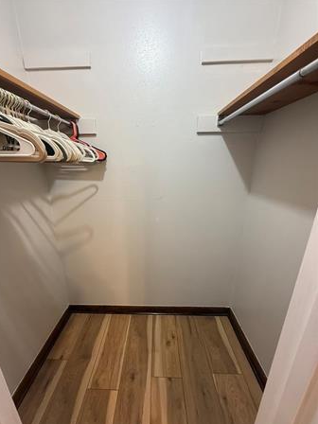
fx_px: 184
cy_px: 225
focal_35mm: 15
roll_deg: -0.2
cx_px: 149
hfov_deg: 81.6
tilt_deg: -18.5
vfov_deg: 98.0
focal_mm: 2.22
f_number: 2.2
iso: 320
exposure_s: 1/60
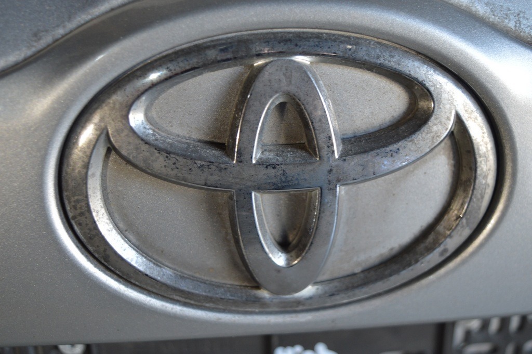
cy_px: 177
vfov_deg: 25.7
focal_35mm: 52
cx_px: 266
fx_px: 775
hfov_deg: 37.9
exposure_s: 1/20
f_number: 4.5
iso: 400
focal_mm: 35
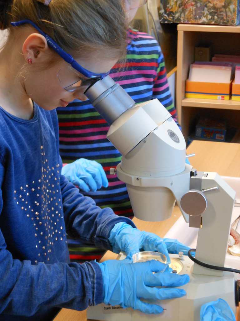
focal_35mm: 87
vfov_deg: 22.5
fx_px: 804
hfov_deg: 17.0
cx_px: 120
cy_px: 160
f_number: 4.6
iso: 400
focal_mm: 15.5
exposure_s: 1/15
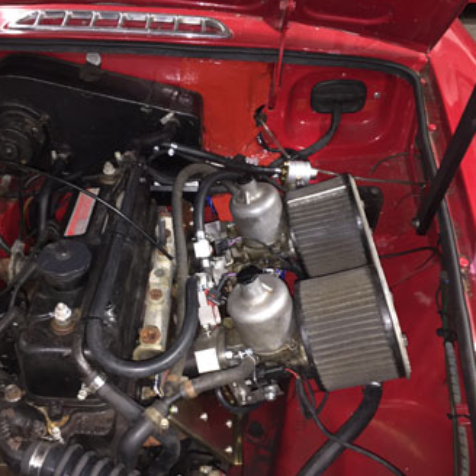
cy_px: 234
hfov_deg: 47.1
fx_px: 545
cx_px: 203
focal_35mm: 35
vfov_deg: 47.2
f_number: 2.2
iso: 125
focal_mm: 4.15
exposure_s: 1/17
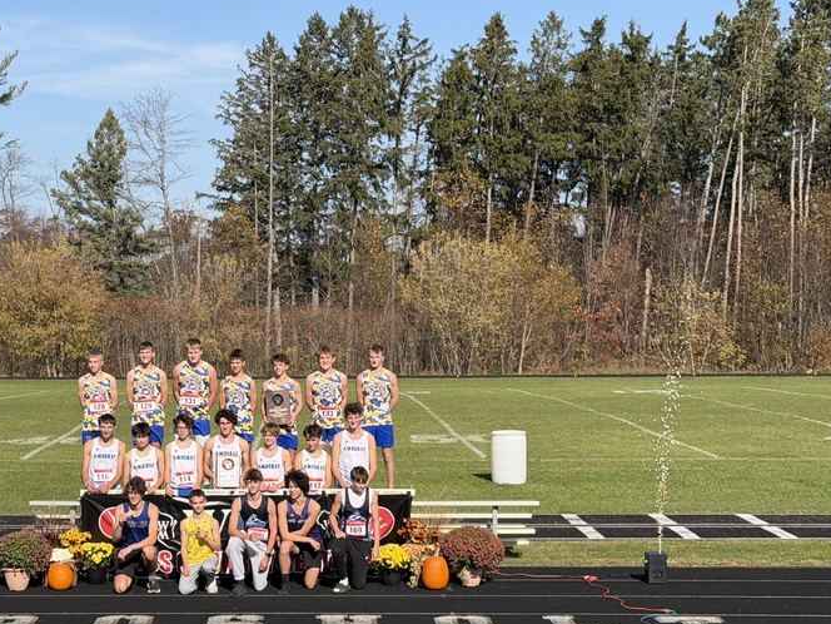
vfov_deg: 19.8
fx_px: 1776
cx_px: 280
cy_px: 461
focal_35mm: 74
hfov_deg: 26.2
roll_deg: +0.2
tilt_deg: -5.2
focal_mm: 6.76
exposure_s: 1/6024
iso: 80
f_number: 1.78
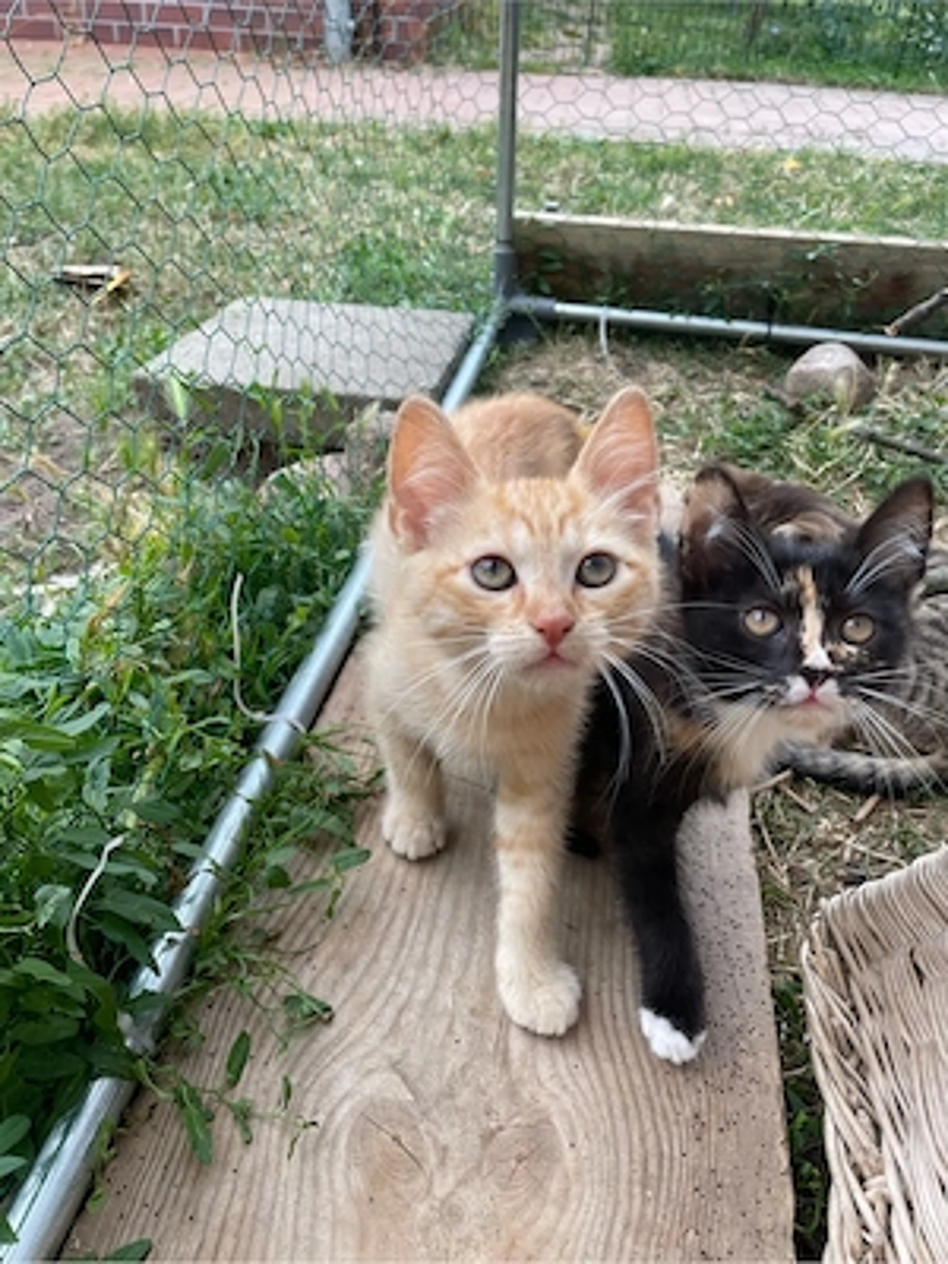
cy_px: 632
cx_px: 474
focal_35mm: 26
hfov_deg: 53.1
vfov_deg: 67.3
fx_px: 949
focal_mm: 4.2
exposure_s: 1/227
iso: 32
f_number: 1.6
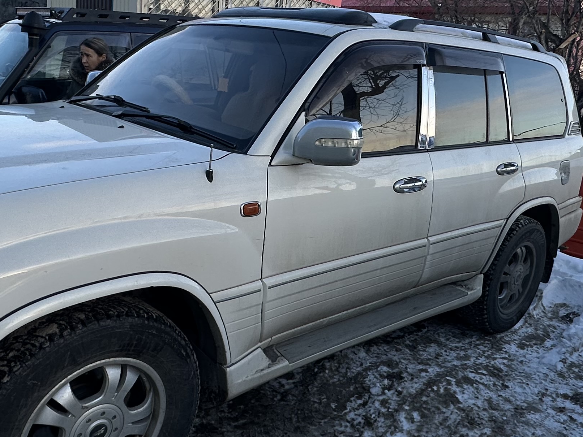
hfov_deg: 52.6
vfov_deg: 40.6
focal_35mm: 35
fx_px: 590
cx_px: 288
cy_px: 193
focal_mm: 2.22
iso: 40
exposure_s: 1/218
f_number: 2.2
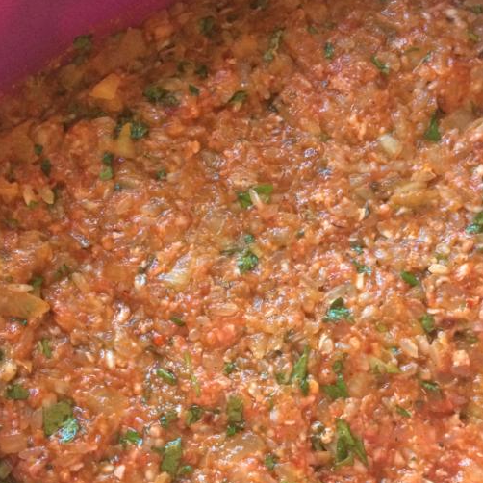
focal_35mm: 47
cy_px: 323
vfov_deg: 35.7
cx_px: 267
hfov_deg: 36.0
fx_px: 742
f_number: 2.2
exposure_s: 1/33
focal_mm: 4.15
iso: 320
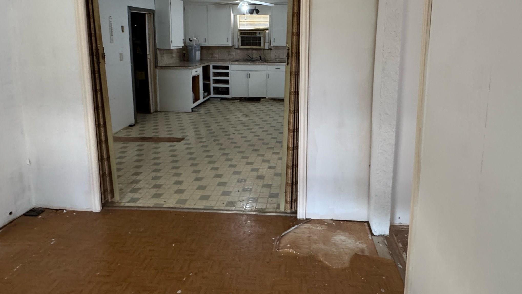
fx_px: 318
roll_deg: +0.8
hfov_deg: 78.5
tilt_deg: -10.1
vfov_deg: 48.2
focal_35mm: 23
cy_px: 86
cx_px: 283
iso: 320
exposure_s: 1/60
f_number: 2.2
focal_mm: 2.22
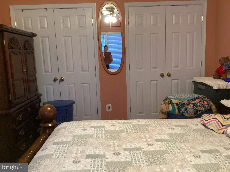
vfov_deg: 45.4
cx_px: 115
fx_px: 206
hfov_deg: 58.4
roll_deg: +1.9
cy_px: 86
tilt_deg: -10.3
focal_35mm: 31
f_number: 2.4
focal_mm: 3.3
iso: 400
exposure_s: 1/40
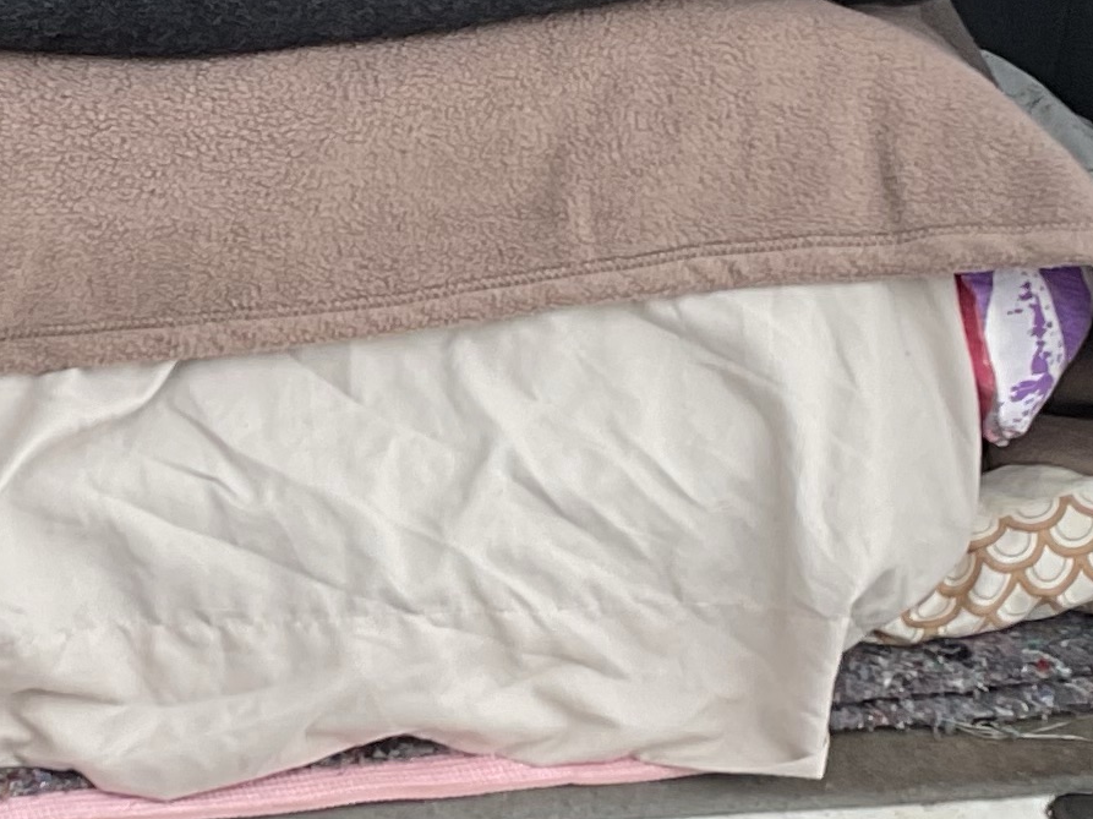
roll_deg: -8.5
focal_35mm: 131
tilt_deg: -26.4
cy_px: 331
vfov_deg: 11.3
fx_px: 4135
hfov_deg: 14.9
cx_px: 92
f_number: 1.8
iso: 20
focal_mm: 3
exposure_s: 1/120
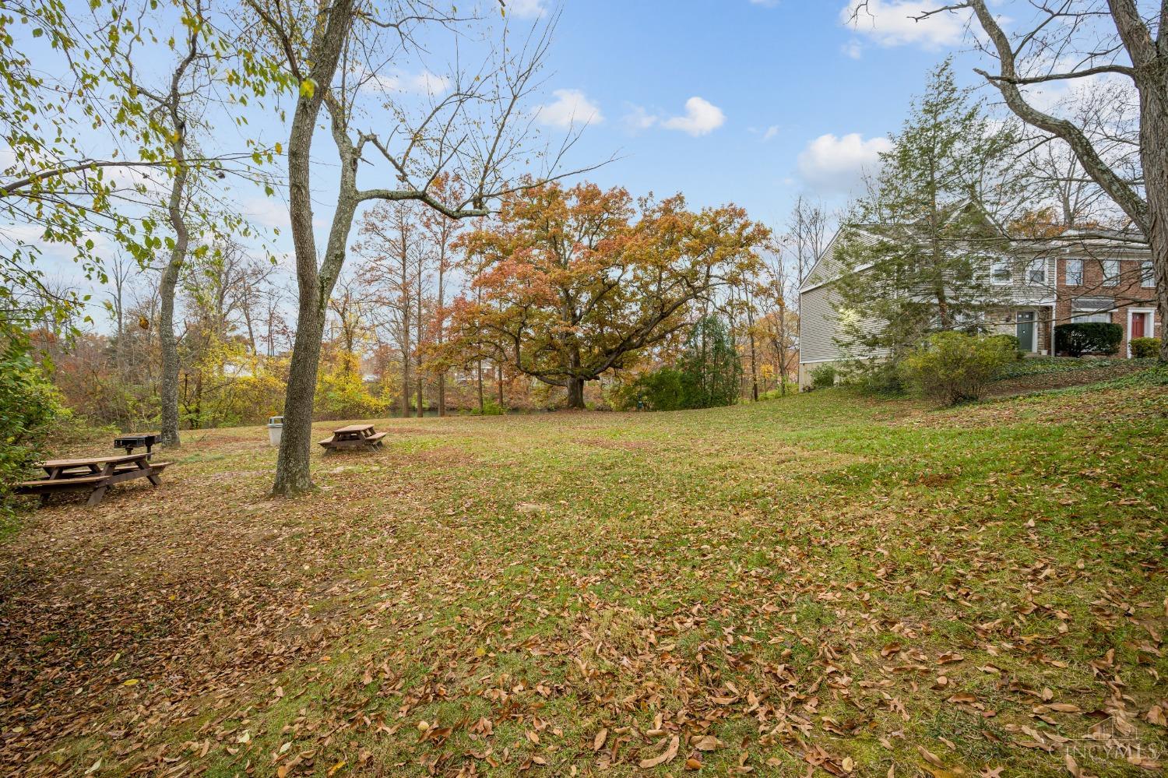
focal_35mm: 14
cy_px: 389
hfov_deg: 104.3
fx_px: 454
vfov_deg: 81.2
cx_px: 584
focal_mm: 14
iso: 100
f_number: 8
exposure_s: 1/4
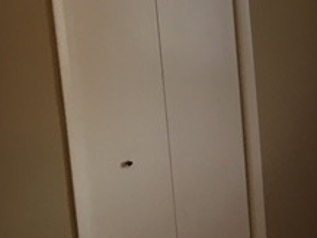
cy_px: 102
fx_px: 779
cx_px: 446
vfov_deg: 17.4
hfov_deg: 20.4
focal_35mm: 85
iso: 32
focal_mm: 4.15
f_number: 2.2
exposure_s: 1/30
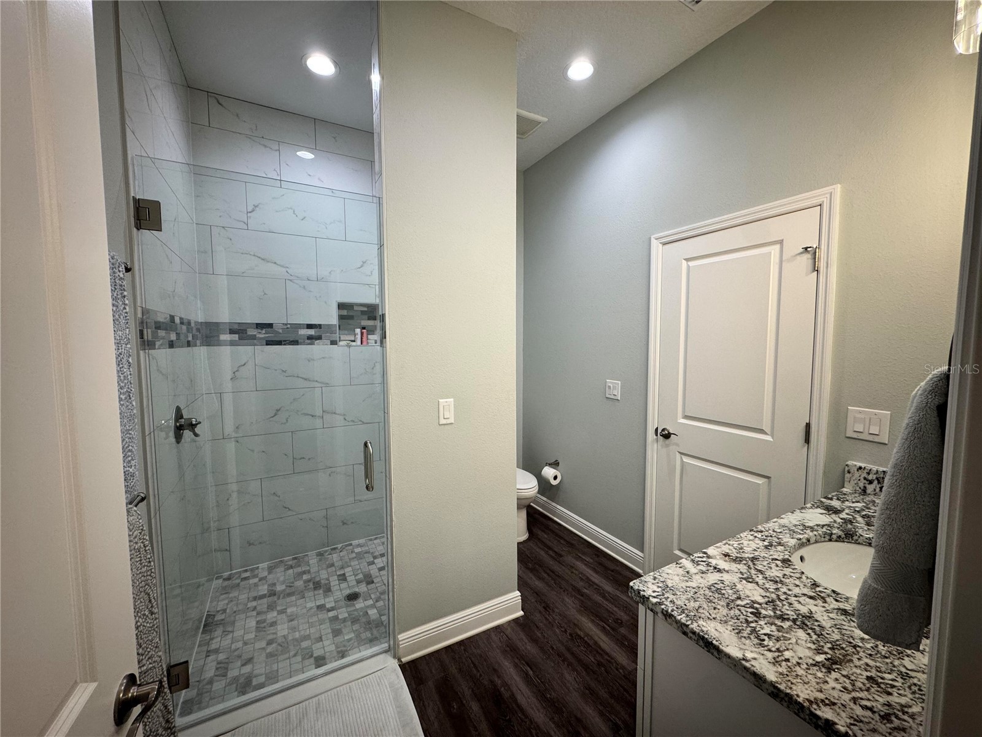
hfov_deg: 102.1
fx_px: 397
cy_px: 368
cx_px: 491
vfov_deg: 85.7
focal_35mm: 14
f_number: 2.2
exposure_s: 1/120
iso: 160
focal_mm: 2.22
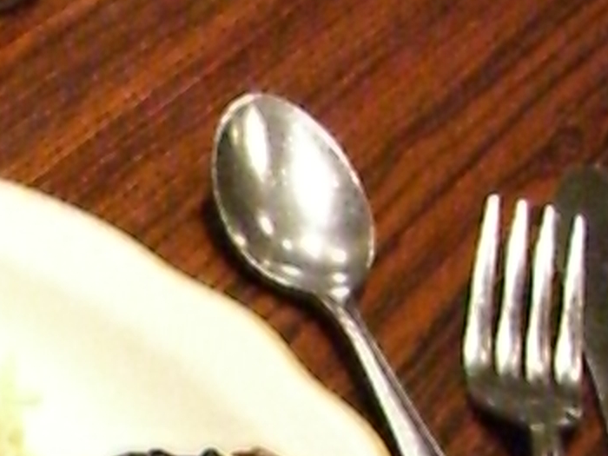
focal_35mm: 139
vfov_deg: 10.1
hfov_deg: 13.5
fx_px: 2441
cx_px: -276
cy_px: 796
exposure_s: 1/25
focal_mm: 6.2
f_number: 2.7
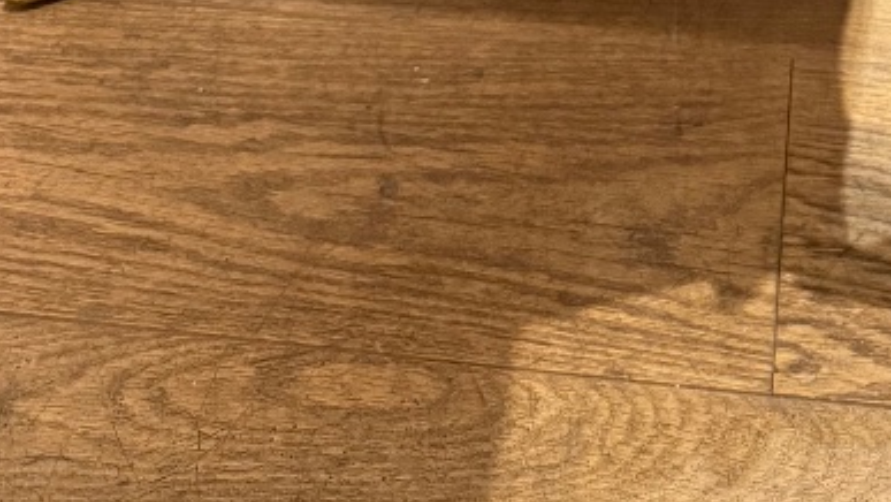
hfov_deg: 26.0
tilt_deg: -28.3
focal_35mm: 81
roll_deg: +1.1
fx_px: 1914
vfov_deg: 11.4
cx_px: 635
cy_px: -834
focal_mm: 6.76
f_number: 1.78
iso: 640
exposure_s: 1/50
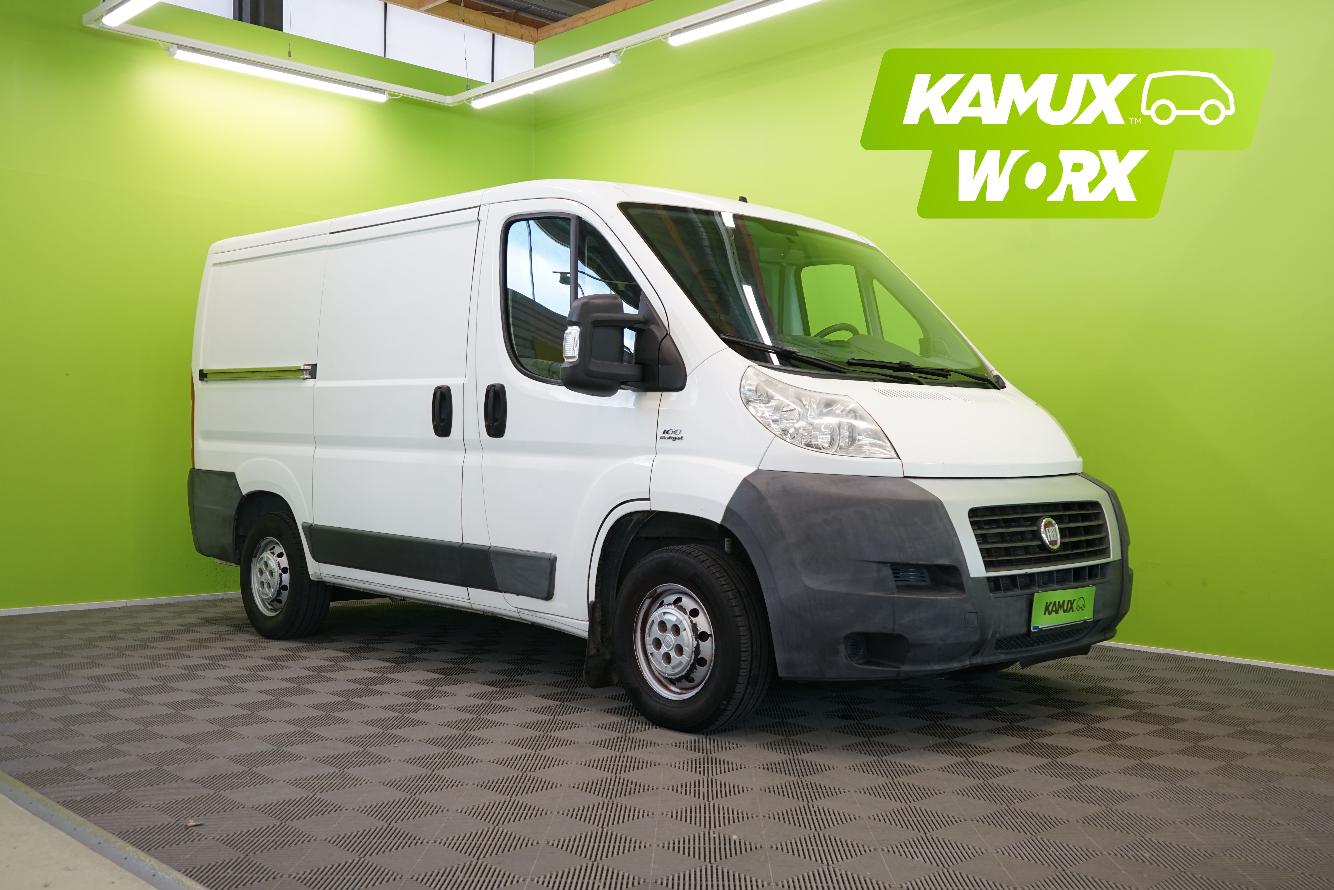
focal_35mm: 34
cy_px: 445
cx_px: 667
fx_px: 1260
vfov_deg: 38.9
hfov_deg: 55.8
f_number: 5.6
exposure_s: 1/30
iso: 400
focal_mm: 34
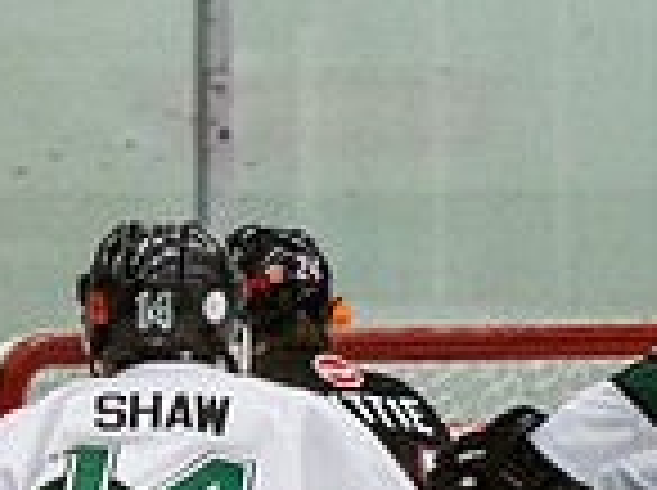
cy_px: 475
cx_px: 865
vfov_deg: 1.8
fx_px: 15367
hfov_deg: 2.4
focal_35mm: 811
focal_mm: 100
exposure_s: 1/640
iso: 1600
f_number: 2.8
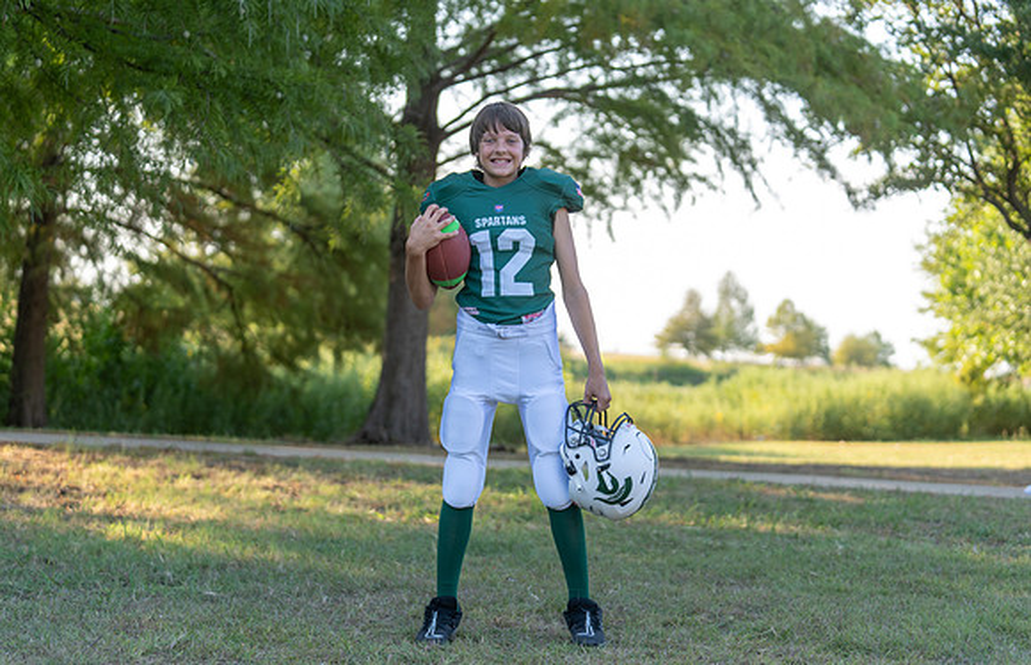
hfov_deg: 28.5
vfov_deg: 18.6
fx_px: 2029
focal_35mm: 72
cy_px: 344
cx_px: 515
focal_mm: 70
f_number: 2.8
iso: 125
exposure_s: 1/320
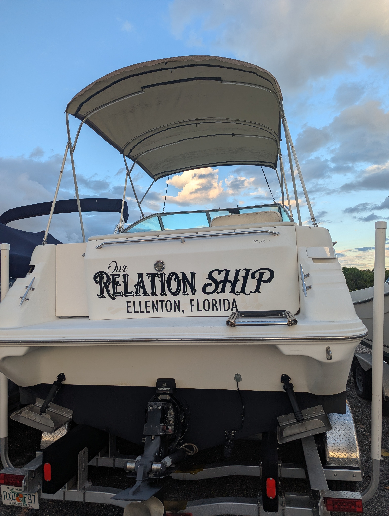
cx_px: 194
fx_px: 359
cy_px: 258
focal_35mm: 24
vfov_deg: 71.5
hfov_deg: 56.9
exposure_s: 1/662
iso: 53
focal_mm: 6.81
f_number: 1.85
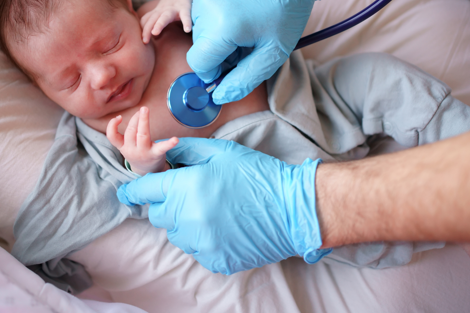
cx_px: 195
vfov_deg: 31.8
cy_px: 125
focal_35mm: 42
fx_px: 548
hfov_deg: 46.2
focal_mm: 35
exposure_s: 1/250
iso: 1000
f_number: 2.2
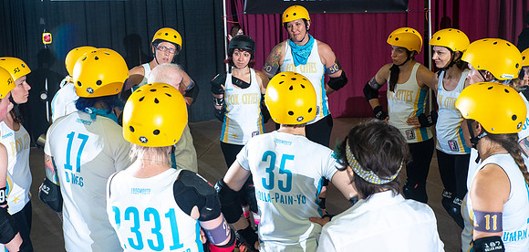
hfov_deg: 41.1
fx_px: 705
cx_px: 264
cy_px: 75
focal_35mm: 52
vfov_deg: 20.1
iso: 1600
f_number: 9
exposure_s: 1/160
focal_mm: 48
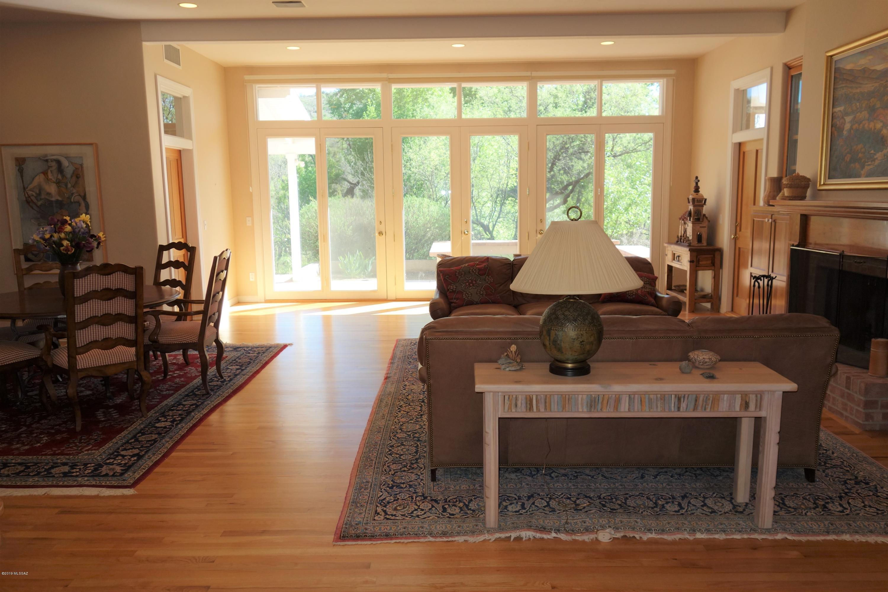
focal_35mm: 28
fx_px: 691
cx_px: 444
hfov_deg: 65.5
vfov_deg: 46.4
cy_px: 296
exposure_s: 1/100
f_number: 3.5
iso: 125
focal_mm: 10.4
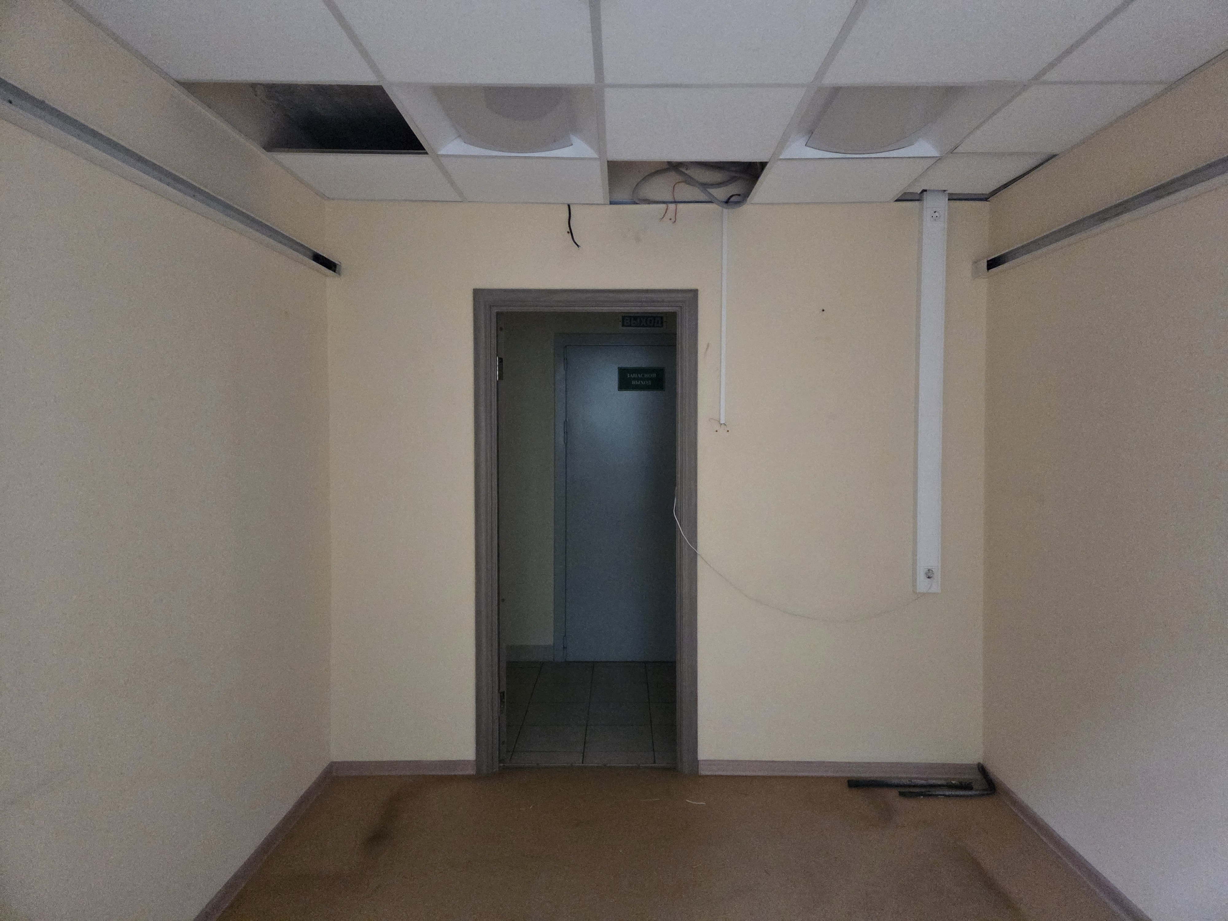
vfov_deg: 58.9
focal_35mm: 23
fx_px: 816
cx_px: 614
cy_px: 460
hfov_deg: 73.9
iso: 2000
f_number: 1.8
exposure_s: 1/100
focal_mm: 5.4
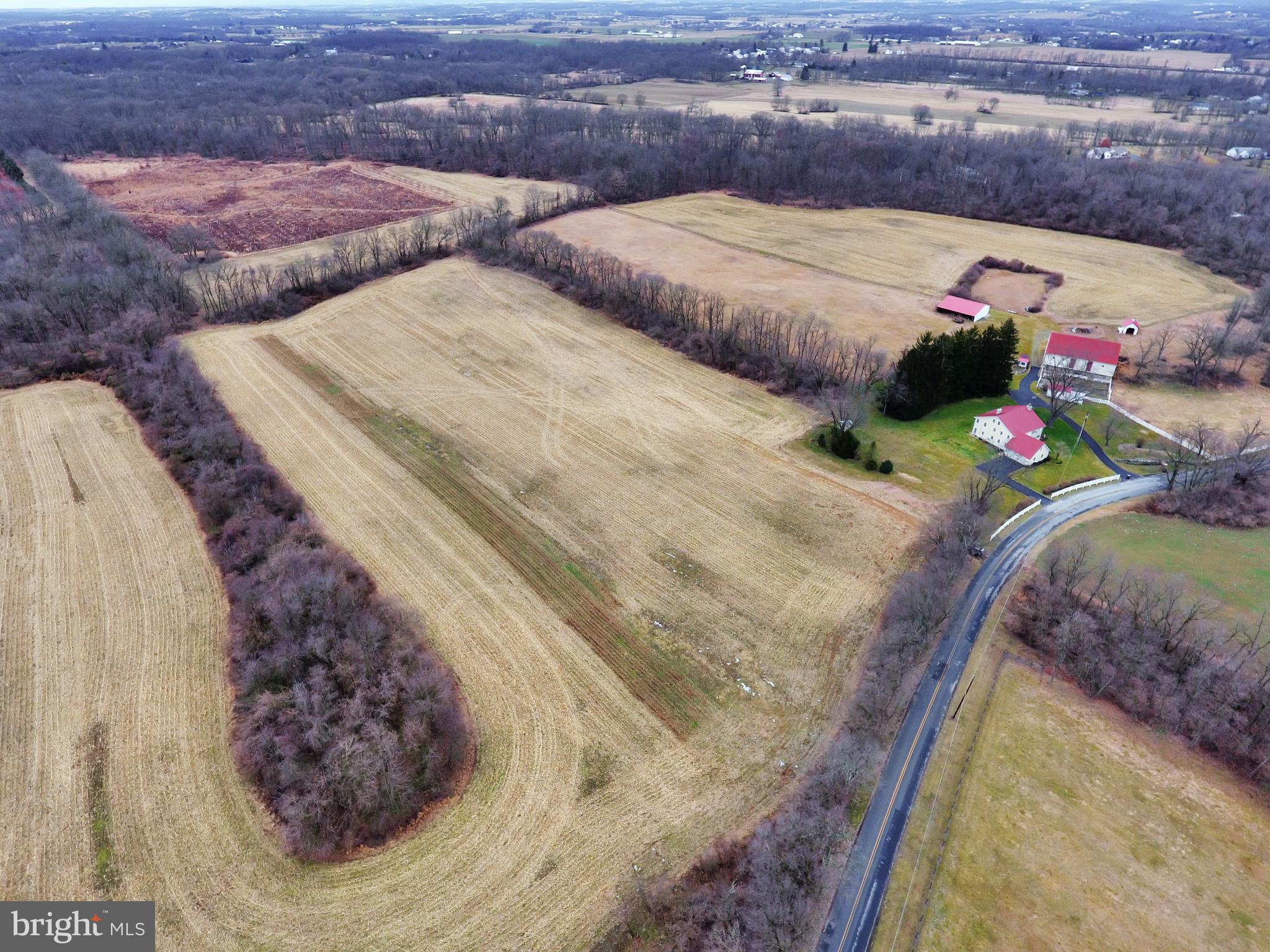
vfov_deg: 66.0
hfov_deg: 81.7
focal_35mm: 20
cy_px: 476
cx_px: 635
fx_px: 734
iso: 131
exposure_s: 1/50
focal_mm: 3.61
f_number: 2.8
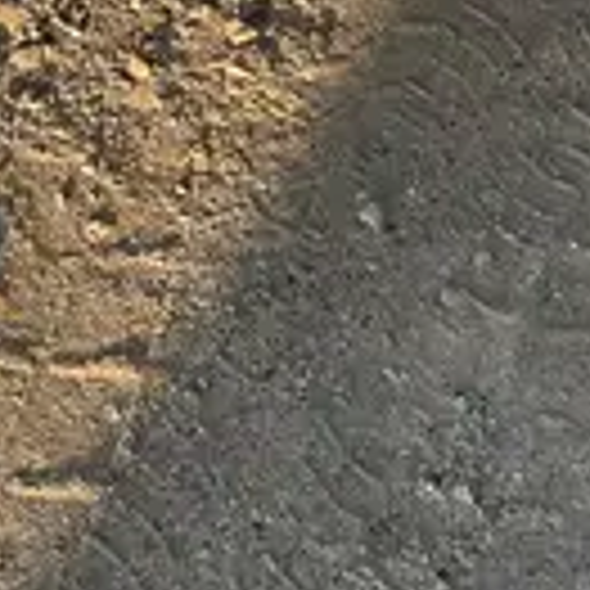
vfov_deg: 10.9
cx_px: -72
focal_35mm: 129
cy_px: -948
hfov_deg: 13.2
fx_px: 2488
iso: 50
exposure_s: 1/1647
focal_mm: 5.1
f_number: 1.6
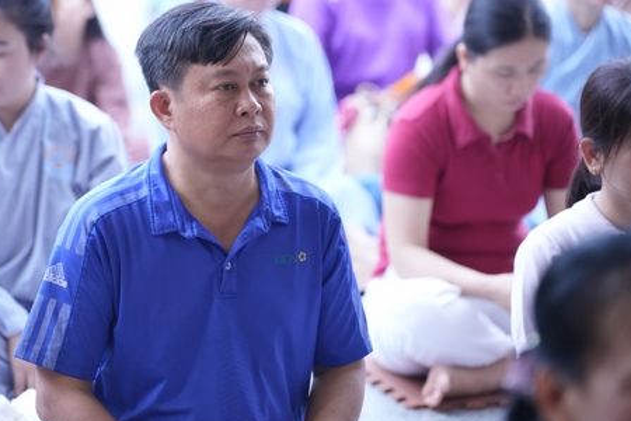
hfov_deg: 11.9
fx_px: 3015
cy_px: 180
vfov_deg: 8.0
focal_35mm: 172
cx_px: 199
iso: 5000
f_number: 2.8
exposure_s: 1/250
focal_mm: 119
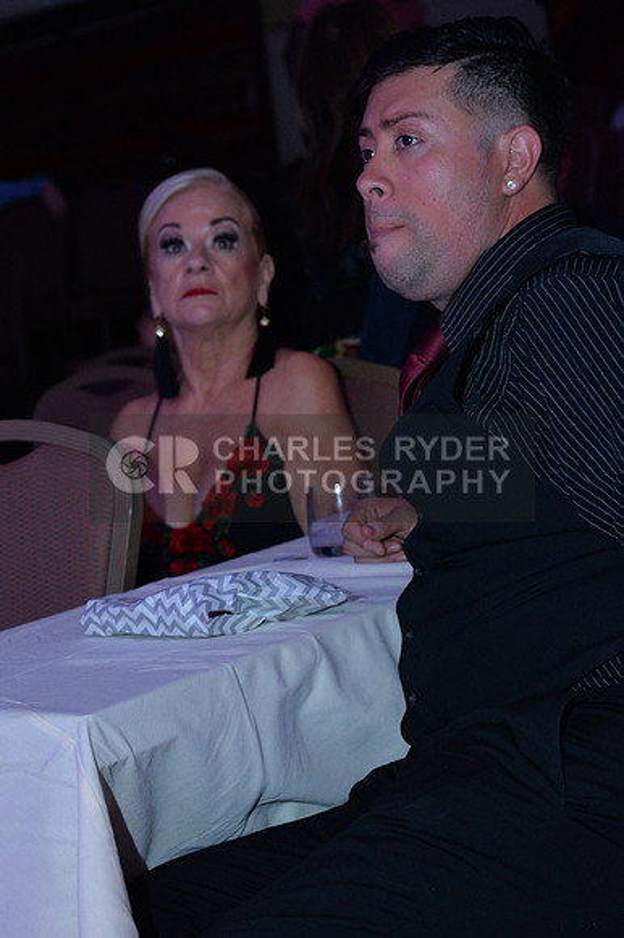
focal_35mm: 65
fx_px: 1692
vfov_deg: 31.0
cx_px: 312
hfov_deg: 20.9
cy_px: 469
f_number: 5.6
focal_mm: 65
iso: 1600
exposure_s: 1/250
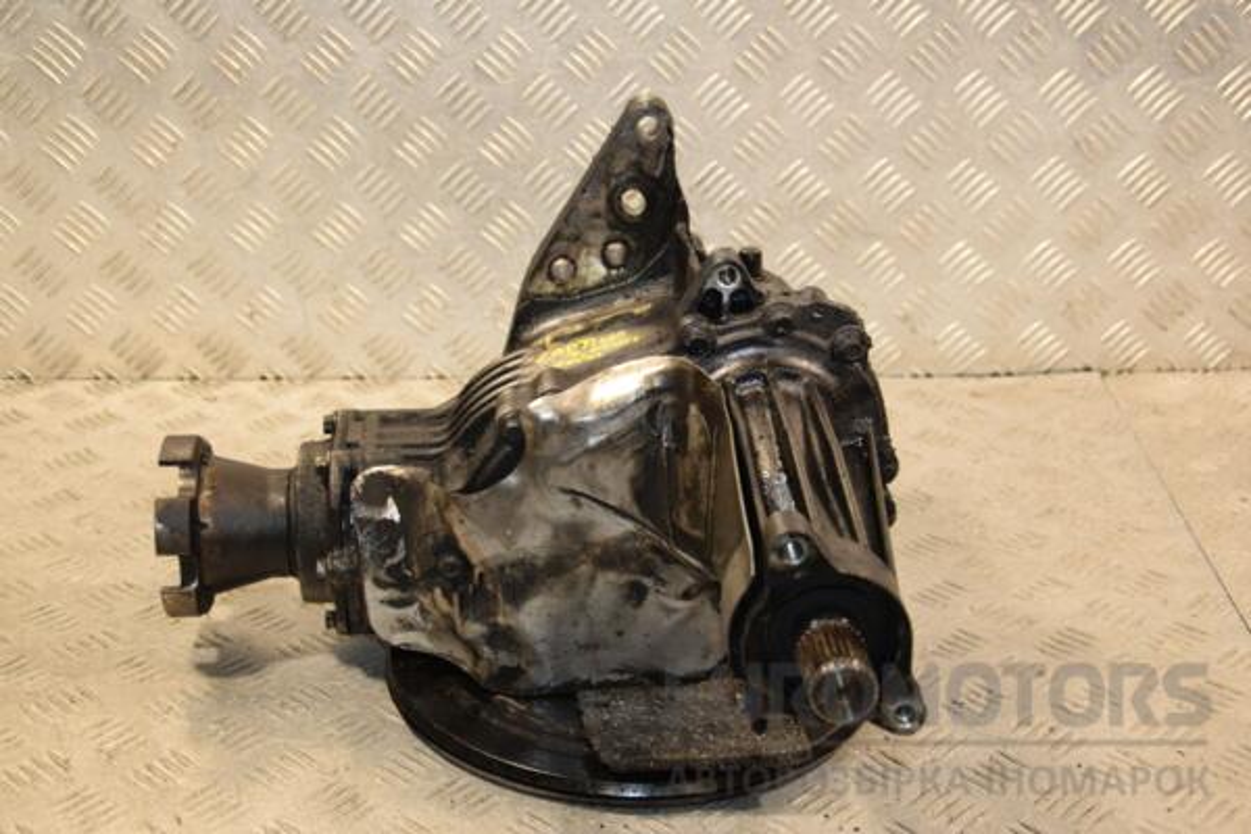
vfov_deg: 22.6
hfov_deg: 33.4
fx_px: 2085
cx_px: 626
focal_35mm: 60
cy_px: 417
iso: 800
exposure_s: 1/160
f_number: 4.8
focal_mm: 40
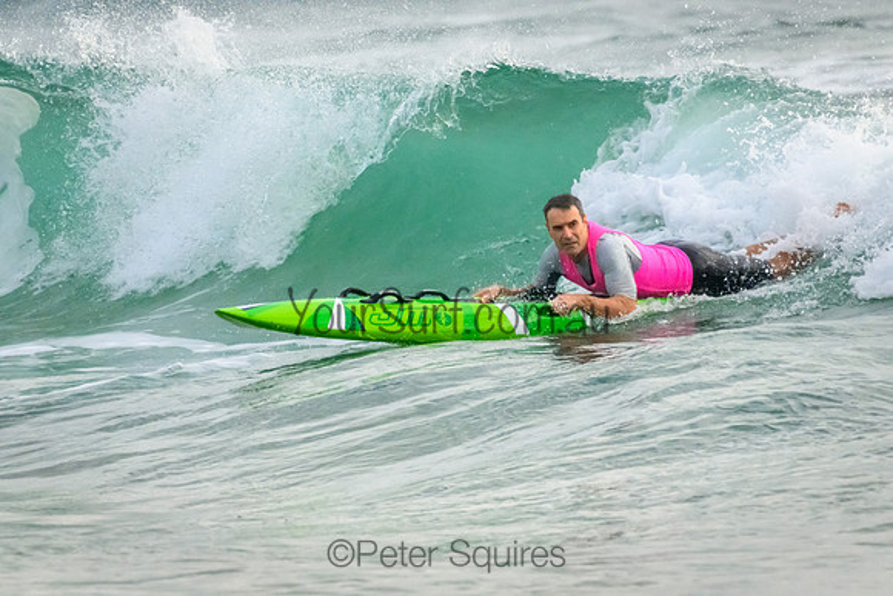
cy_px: 298
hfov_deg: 2.1
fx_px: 24810
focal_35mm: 1000
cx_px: 446
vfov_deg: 1.4
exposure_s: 1/4000
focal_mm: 1000
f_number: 11
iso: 9000
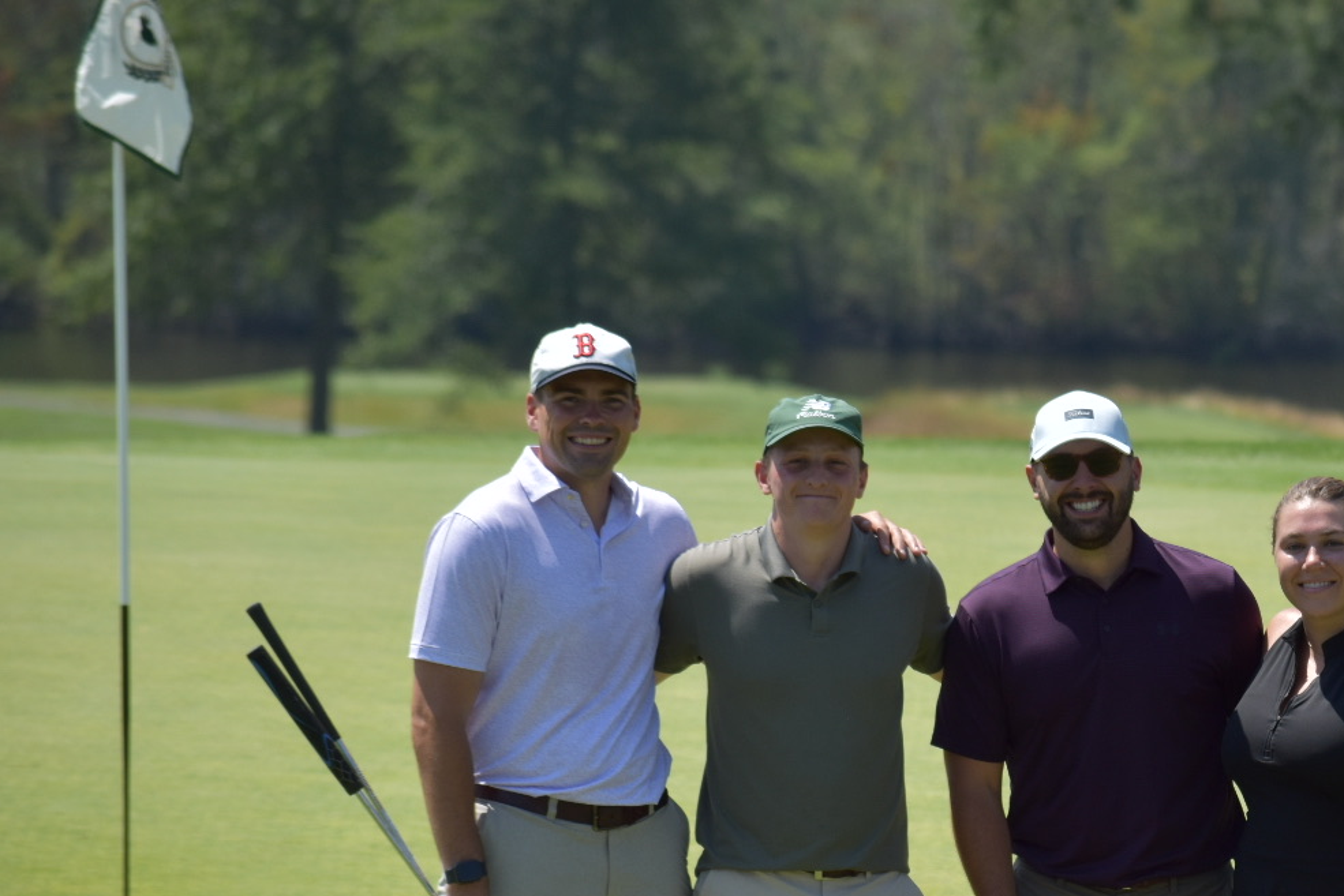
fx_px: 13814
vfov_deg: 3.7
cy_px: 616
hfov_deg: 5.6
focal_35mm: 370
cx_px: 1040
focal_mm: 150
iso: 200
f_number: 5.6
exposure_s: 1/1250
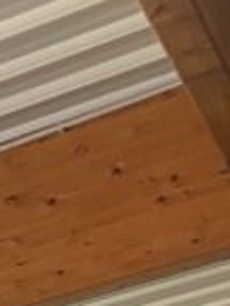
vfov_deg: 8.7
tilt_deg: -3.0
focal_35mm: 184
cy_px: 945
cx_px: -479
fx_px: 1628
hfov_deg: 7.1
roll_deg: +2.0
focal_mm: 4.25
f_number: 1.8
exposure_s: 1/50
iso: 100
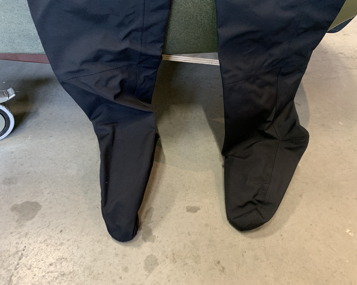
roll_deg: -7.1
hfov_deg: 62.2
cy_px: 147
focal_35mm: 28
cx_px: 178
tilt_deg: -44.9
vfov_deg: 51.5
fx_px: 296
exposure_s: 1/50
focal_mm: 4.25
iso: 320
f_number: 1.8
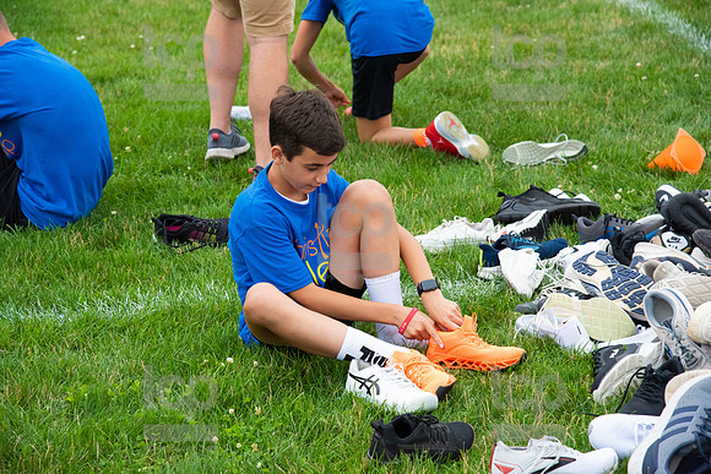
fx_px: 1975
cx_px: 356
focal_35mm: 100
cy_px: 237
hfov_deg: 20.4
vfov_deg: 13.7
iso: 2000
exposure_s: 1/1600
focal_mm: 100
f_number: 5.6
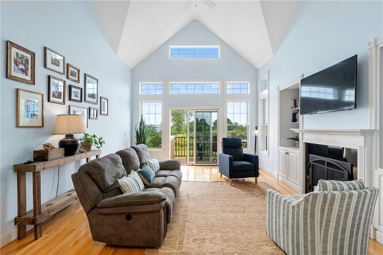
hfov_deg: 95.4
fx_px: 174
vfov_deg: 72.3
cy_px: 128
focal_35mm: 16
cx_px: 192
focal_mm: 16.4
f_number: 7.1
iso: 200
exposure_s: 1/10
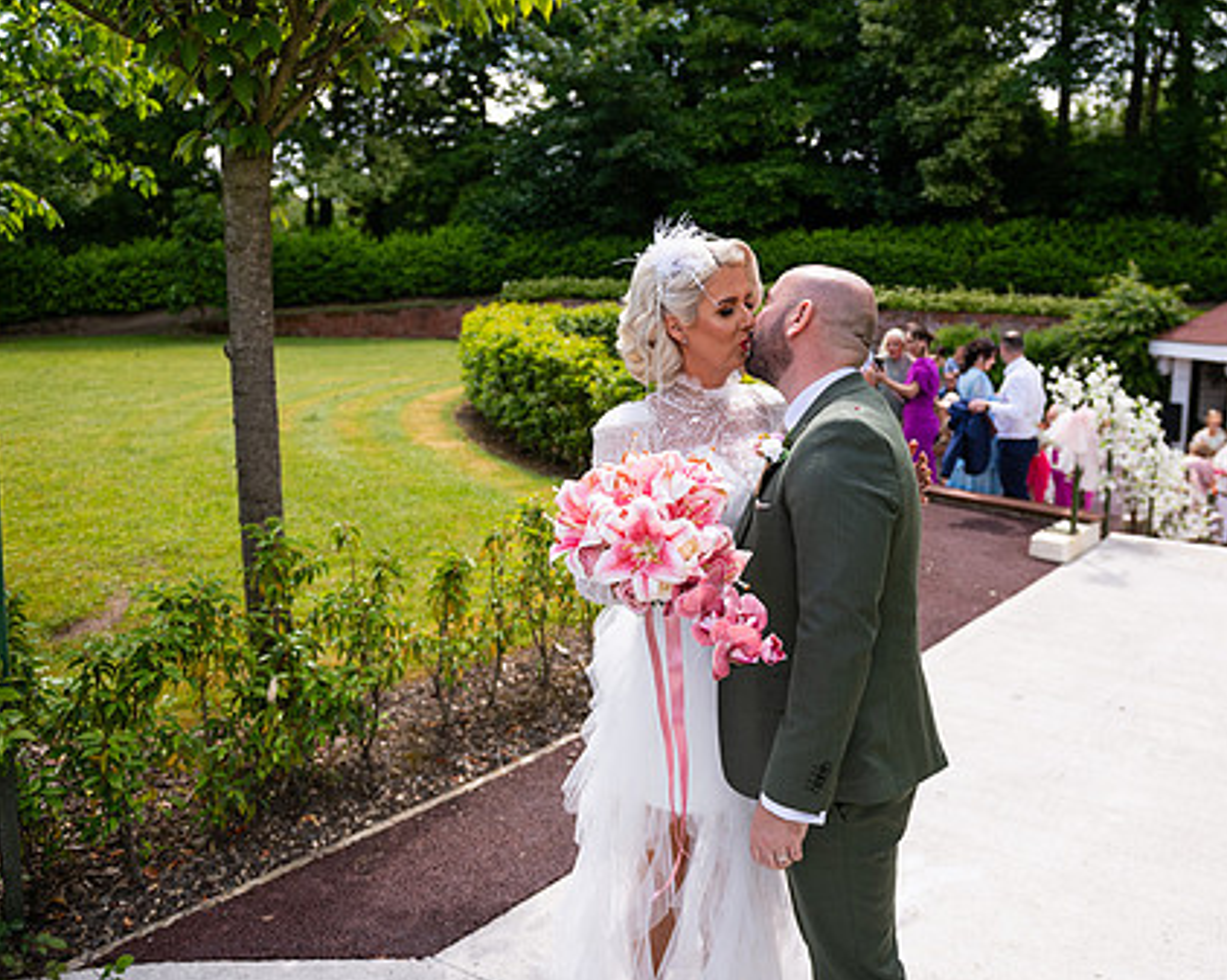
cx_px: 744
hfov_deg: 56.7
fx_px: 1125
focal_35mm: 31
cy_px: 432
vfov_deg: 47.0
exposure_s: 1/1250
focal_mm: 24
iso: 160
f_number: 3.5
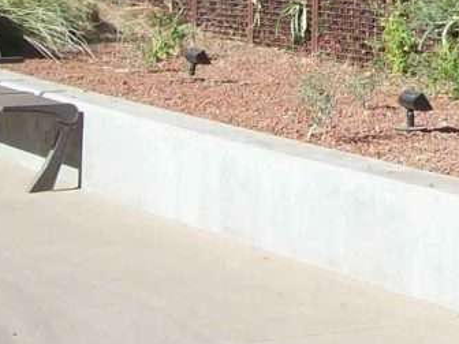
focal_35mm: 137
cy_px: -232
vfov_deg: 10.3
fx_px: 1817
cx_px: 602
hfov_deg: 13.8
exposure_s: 1/363
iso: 80
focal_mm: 6
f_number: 4.8
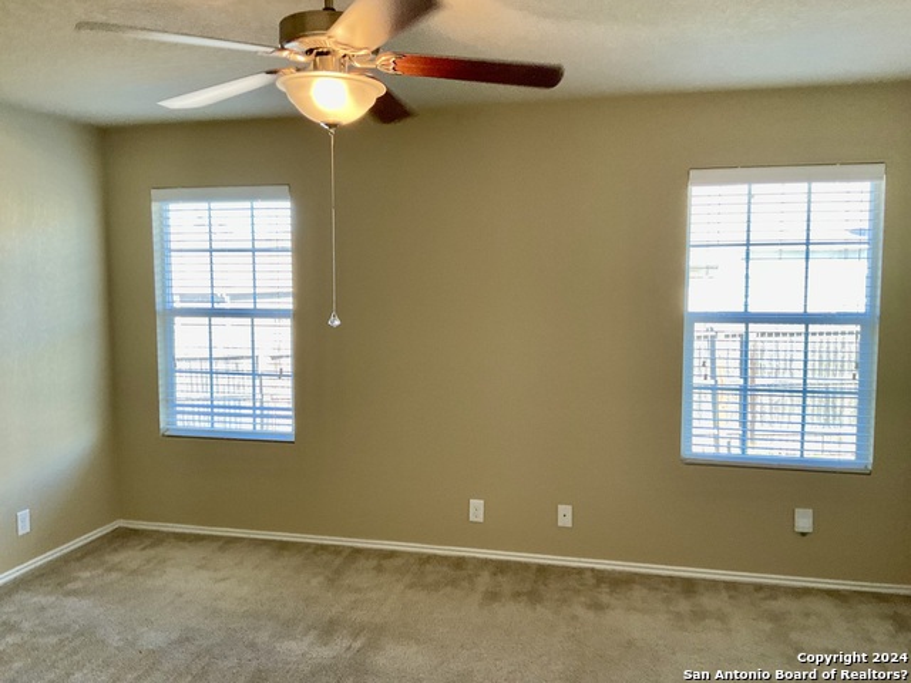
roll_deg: -0.3
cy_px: 342
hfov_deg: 61.7
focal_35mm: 29
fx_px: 763
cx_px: 456
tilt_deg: -3.3
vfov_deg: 48.2
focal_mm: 3
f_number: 1.8
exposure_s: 1/60
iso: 50
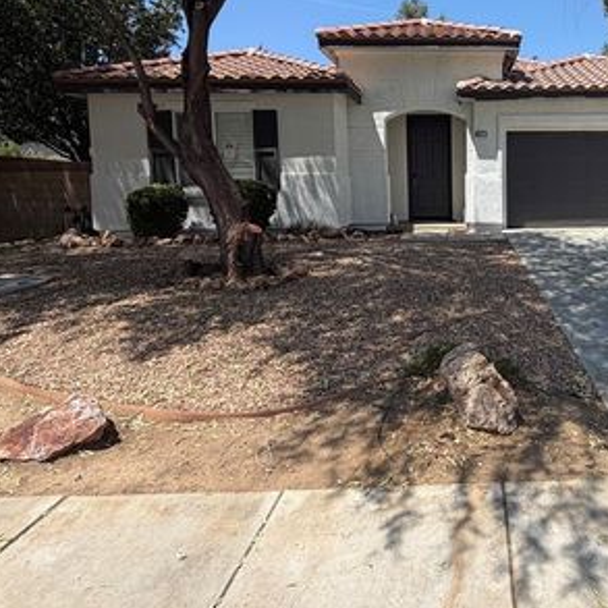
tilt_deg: -5.4
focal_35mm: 27
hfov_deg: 55.0
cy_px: 245
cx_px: 486
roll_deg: +1.6
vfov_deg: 58.6
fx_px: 537
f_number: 2.2
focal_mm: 2.22
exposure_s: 1/888
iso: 20
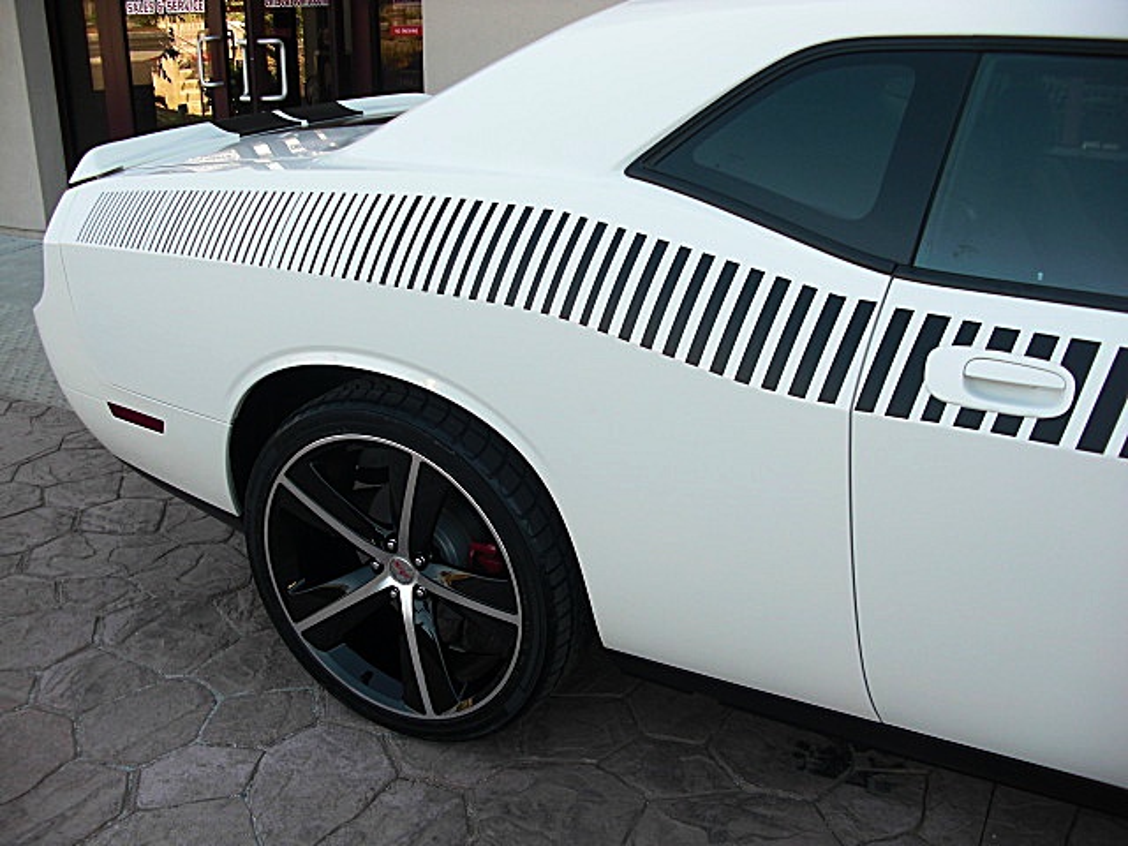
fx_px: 1173
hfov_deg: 51.4
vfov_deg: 39.7
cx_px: 564
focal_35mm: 36
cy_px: 423
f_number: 2.8
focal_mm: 6.3
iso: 50
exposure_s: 1/160
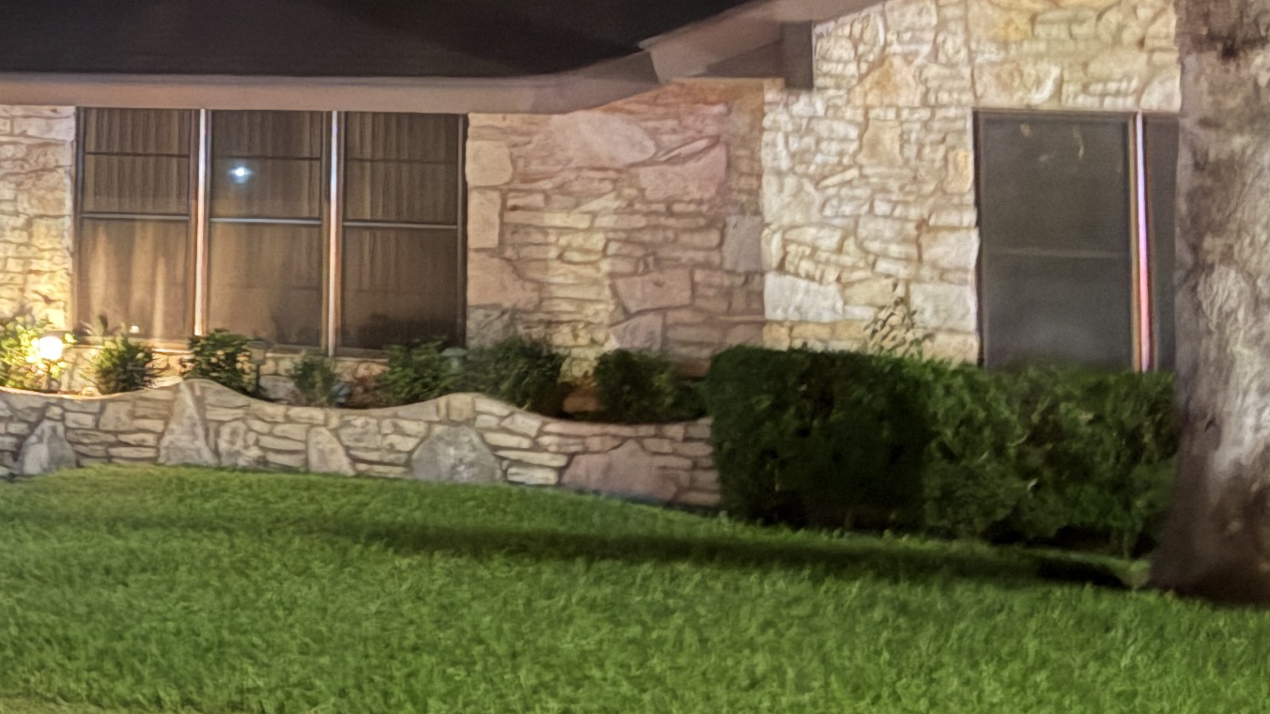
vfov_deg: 14.9
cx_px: 125
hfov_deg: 26.3
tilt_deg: +9.7
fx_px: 2626
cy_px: -168
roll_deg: -0.8
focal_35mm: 78
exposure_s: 1/2
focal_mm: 6.76
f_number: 1.78
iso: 3200
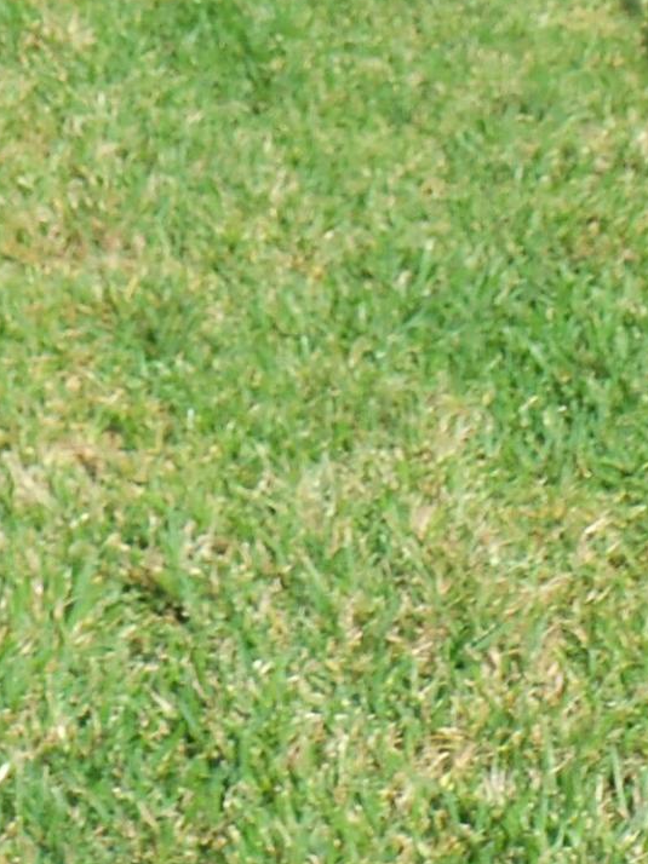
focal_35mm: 117
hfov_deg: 12.4
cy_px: -335
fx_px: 2922
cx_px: -73
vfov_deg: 15.8
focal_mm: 5.2
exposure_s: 1/100
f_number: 8.6
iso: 80
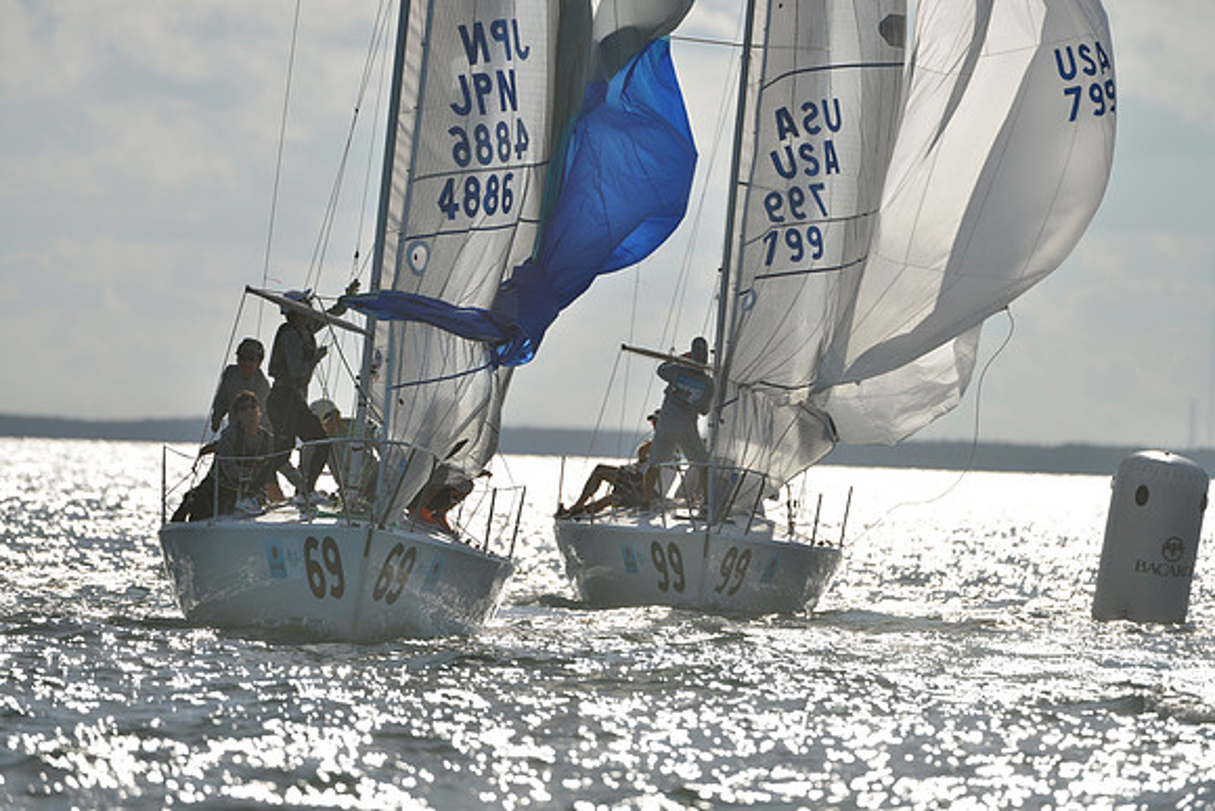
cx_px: 608
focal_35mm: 400
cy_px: 406
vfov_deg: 3.4
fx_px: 13503
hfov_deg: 5.2
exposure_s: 1/4000
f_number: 5.6
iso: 200
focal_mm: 400
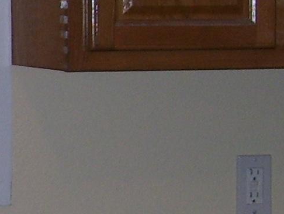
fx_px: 1609
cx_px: -306
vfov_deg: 7.6
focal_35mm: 196
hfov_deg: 9.4
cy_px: 142
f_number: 2.7
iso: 80
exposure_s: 1/60
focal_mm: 6
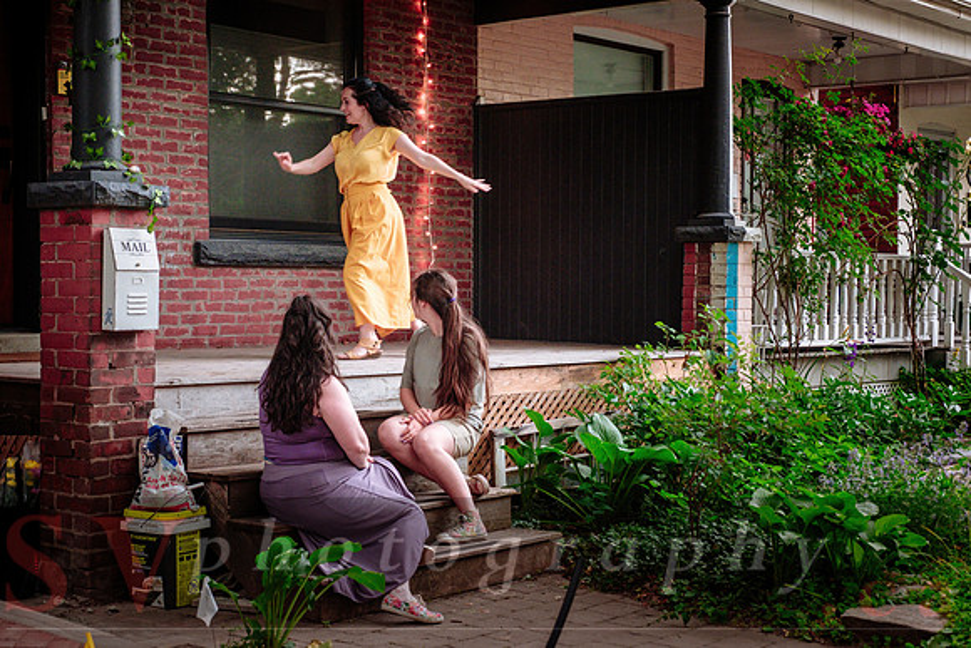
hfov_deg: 35.2
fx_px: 1532
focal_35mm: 57
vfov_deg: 23.9
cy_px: 324
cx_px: 477
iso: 1600
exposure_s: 1/125
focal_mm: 36.5
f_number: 2.8
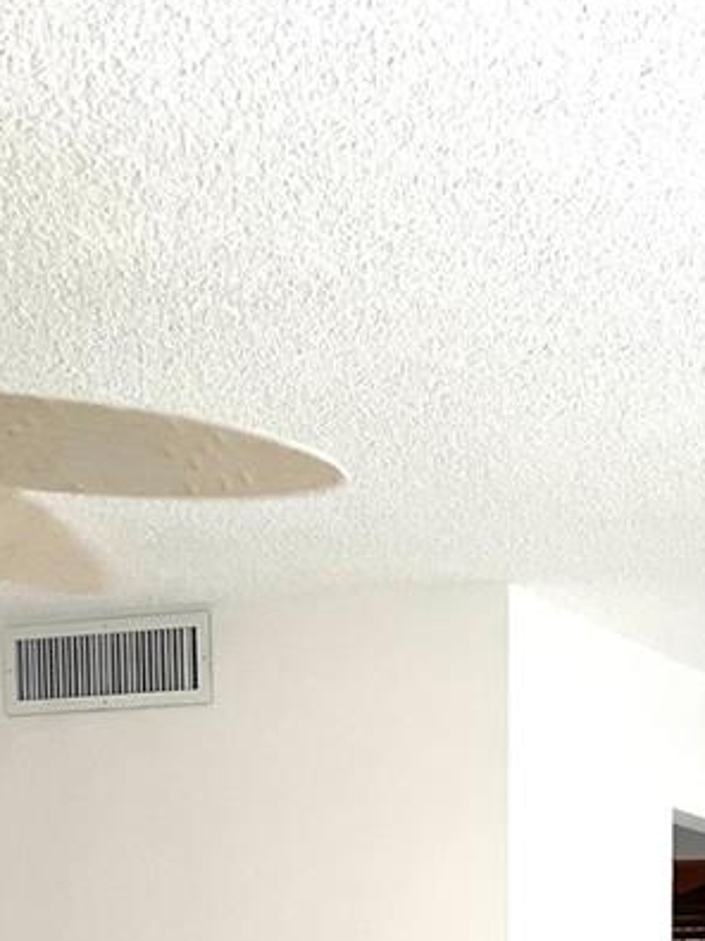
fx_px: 2146
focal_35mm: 79
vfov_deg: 22.3
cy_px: 1205
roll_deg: +0.3
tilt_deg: -1.7
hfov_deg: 18.1
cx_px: 741
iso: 125
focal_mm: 4.2
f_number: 1.6
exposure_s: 1/104
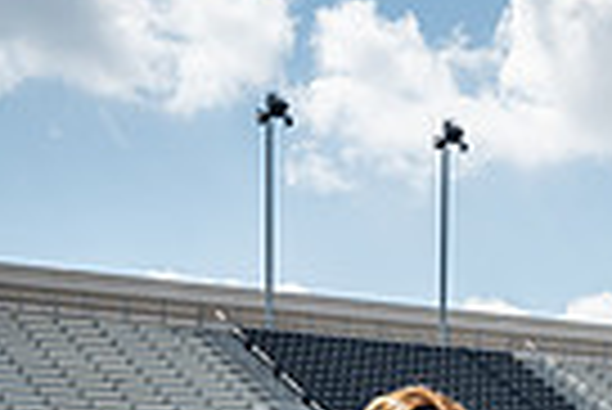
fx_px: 2195
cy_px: 946
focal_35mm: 129
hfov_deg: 15.8
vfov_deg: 9.6
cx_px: 414
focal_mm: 39
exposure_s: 1/250
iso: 125
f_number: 8
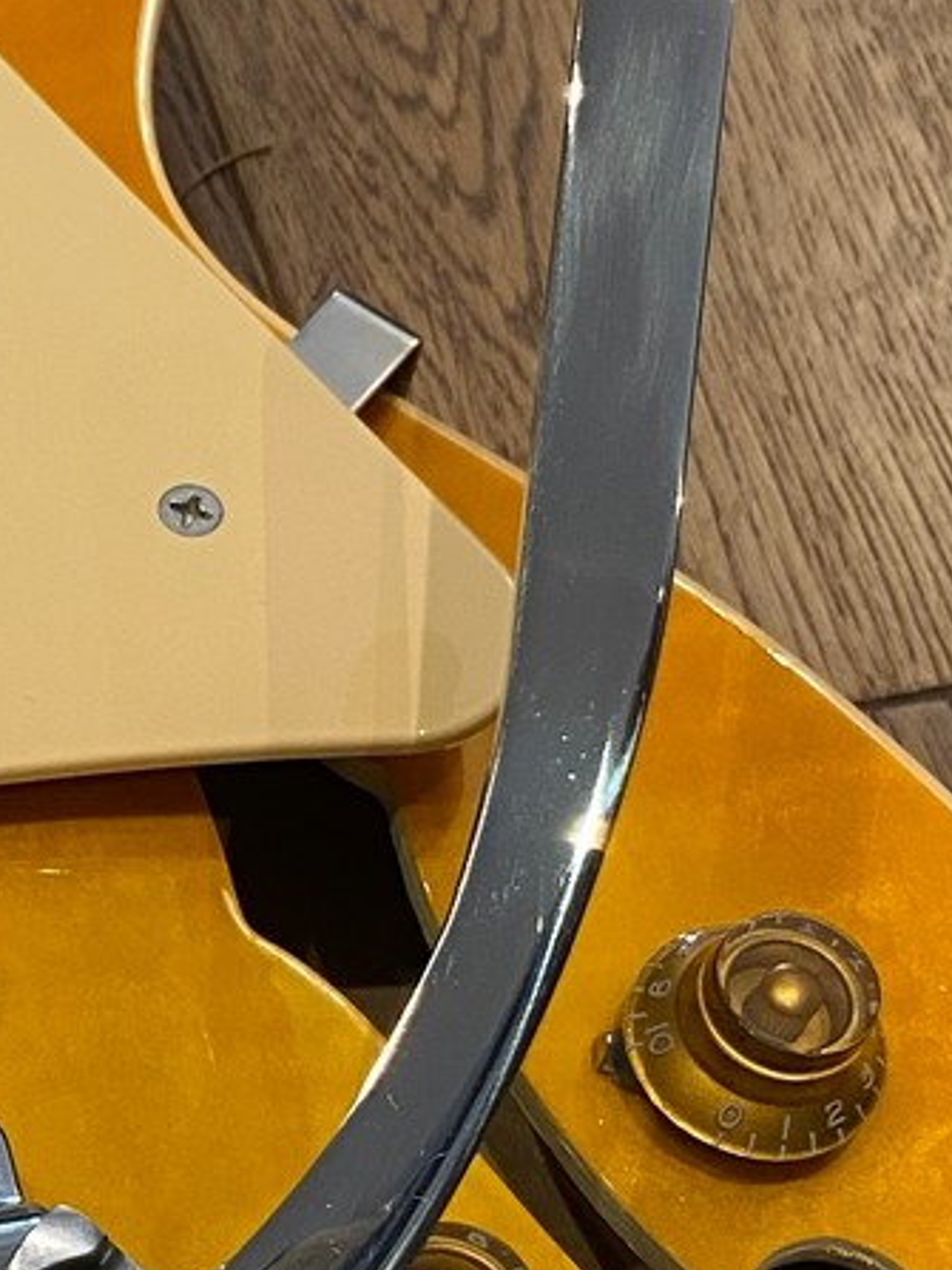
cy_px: 1250
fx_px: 3669
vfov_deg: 19.1
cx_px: -386
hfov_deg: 14.0
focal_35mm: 100
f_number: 1.8
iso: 125
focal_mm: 4.25
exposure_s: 1/60
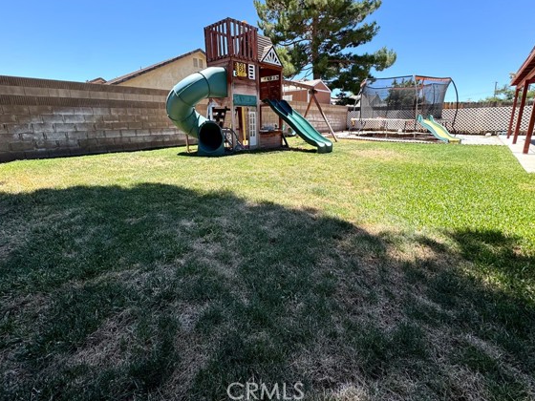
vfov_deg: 77.8
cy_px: 176
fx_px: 247
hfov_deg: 94.5
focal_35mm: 16
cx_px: 268
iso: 40
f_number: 2.2
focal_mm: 2.22
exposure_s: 1/763
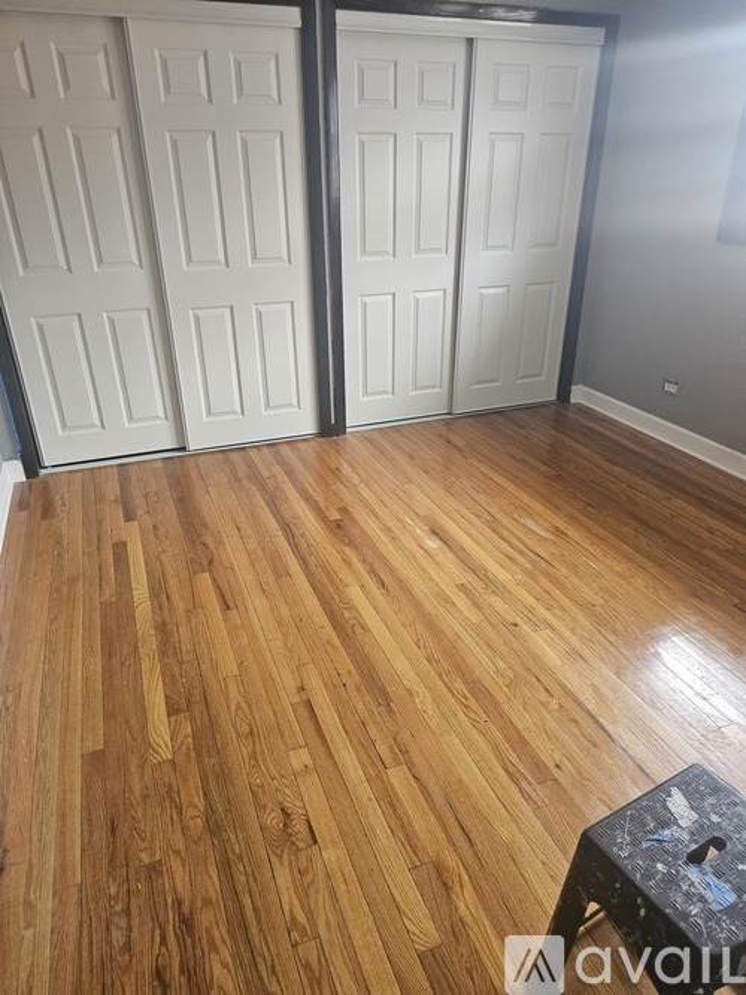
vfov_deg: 73.9
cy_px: 498
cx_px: 373
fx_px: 661
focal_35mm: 23
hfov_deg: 58.9
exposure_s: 1/120
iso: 800
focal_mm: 6.3
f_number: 1.7
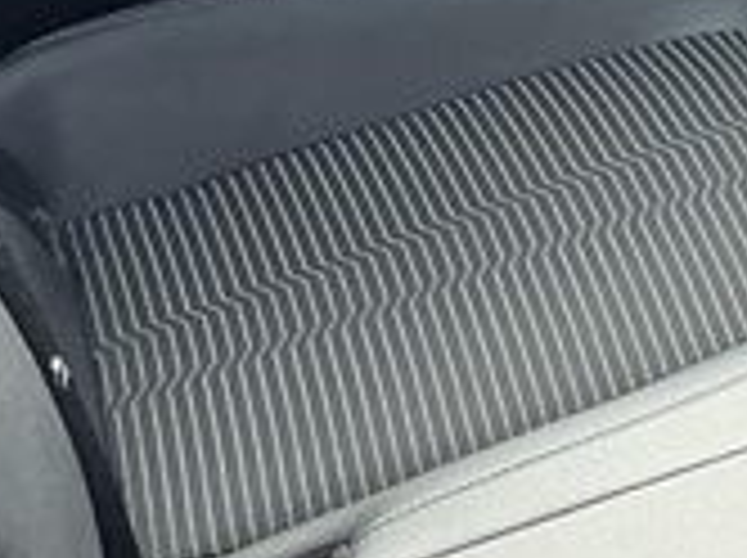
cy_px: -86
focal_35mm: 135
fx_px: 2909
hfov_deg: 14.0
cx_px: 1008
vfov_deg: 10.8
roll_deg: -0.5
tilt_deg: -20.8
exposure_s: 1/122
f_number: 1.8
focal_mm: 3
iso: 40
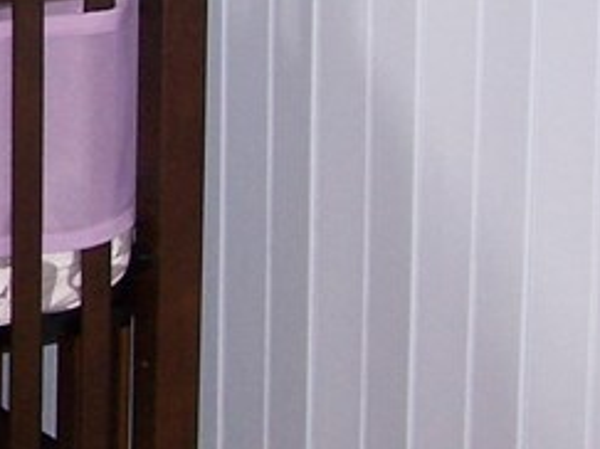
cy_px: -22
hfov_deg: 11.8
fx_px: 2772
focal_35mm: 160
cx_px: -281
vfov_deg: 9.2
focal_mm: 6.3
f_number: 2.8
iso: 140
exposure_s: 1/60
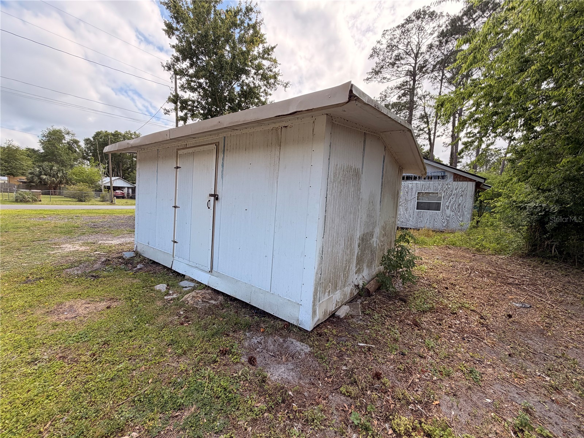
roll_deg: -3.2
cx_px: 292
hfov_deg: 102.1
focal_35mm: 14
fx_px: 236
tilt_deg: -2.2
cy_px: 219
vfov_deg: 85.7
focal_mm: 2.22
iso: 40
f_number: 2.2
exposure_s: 1/510
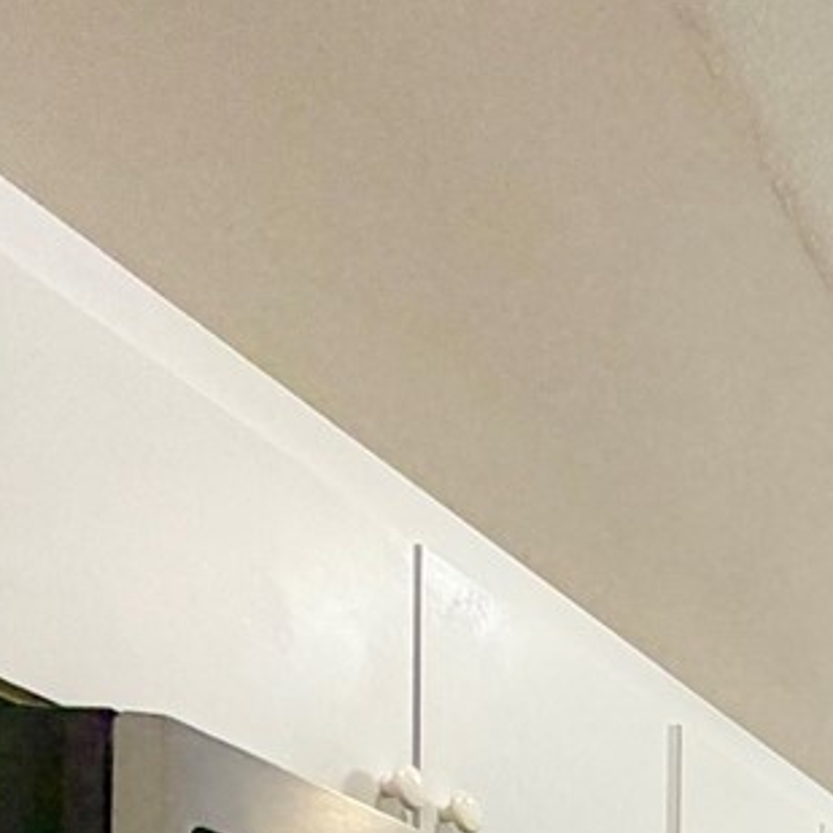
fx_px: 1742
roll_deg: -0.5
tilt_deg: -1.0
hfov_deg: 18.3
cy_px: 1391
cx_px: 1653
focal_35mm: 64
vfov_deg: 20.8
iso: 160
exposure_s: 1/60
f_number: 2.2
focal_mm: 2.22
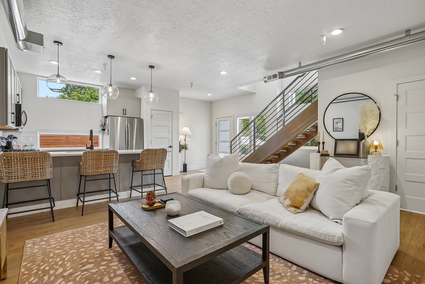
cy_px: 142
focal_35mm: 17
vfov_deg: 70.4
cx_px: 212
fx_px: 201
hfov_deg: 93.3
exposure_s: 1/30
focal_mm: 17
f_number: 8
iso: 400
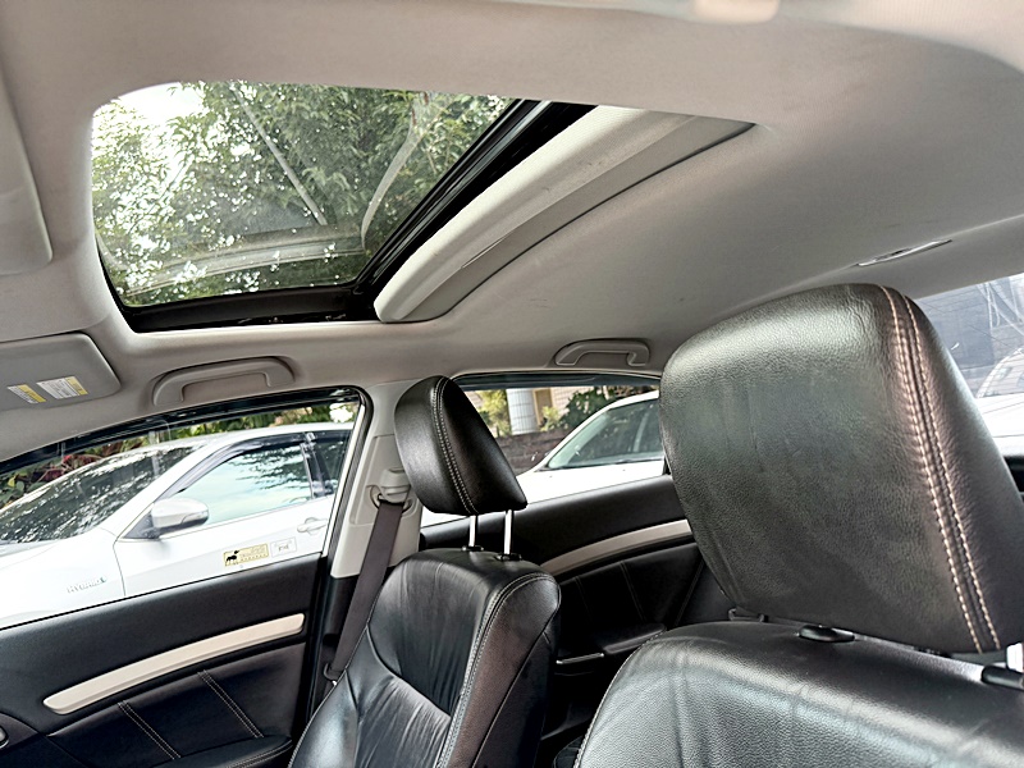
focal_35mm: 24
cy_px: 384
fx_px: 710
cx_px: 512
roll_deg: +7.5
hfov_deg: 71.6
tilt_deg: +4.9
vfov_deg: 56.8
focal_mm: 6.76
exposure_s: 1/146
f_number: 1.78
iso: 200
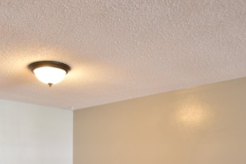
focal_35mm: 33
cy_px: 170
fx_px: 225
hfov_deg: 56.1
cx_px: 83
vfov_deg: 35.5
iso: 800
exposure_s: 1/90
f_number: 3.5
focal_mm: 10
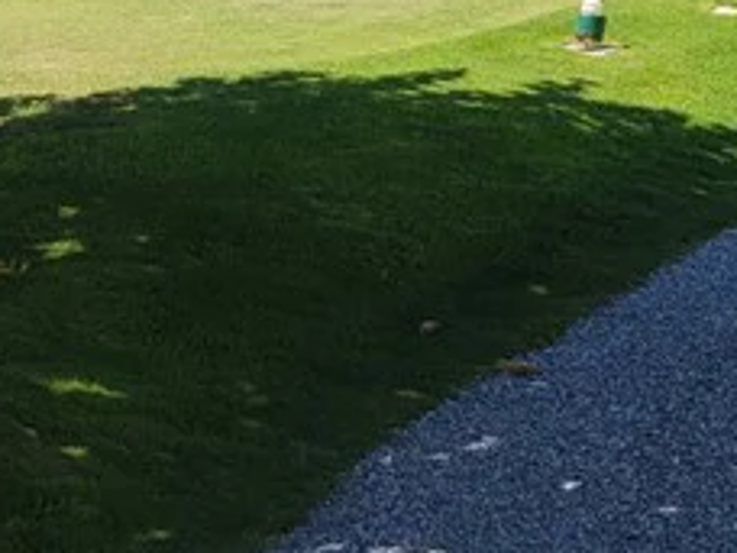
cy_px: -275
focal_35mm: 117
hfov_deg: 14.1
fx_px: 2491
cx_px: 1484
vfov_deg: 12.1
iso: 40
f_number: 1.8
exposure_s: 1/2289
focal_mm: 5.4
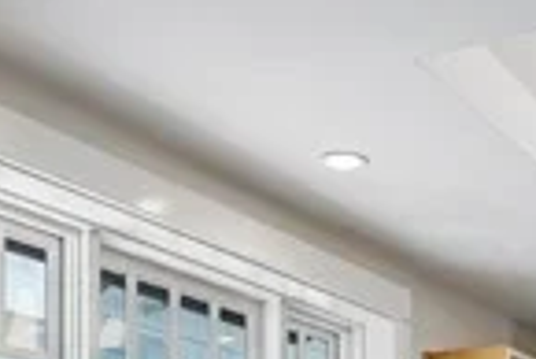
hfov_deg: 26.5
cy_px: 603
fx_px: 1118
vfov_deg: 16.0
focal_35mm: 75
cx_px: 429
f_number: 8
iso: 400
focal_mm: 17
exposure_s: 1/30
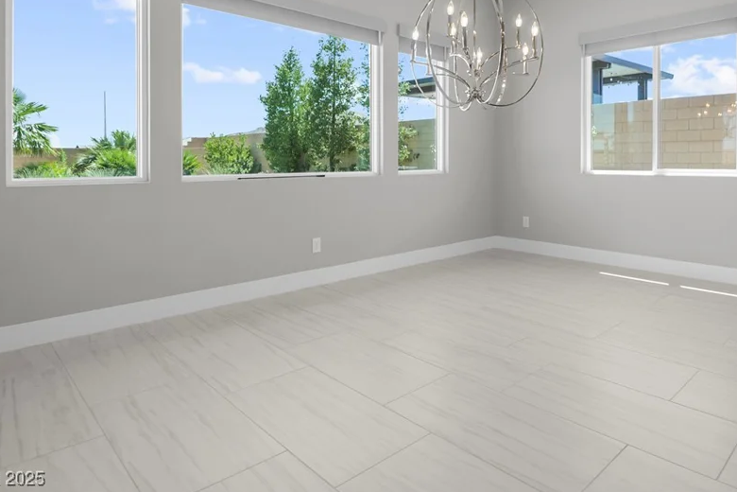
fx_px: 430
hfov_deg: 80.2
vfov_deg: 58.5
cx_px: 443
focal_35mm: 21
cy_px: 174
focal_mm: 11
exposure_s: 1/100
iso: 640
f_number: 5.6
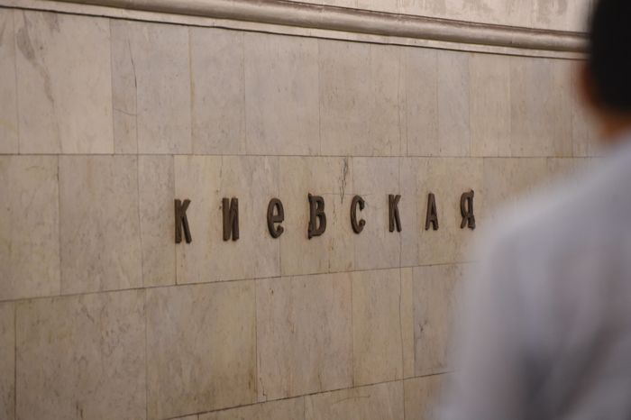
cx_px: 316
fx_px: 3504
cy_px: 210
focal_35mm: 200
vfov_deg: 6.9
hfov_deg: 10.3
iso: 4000
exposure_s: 1/160
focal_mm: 200
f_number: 4.5
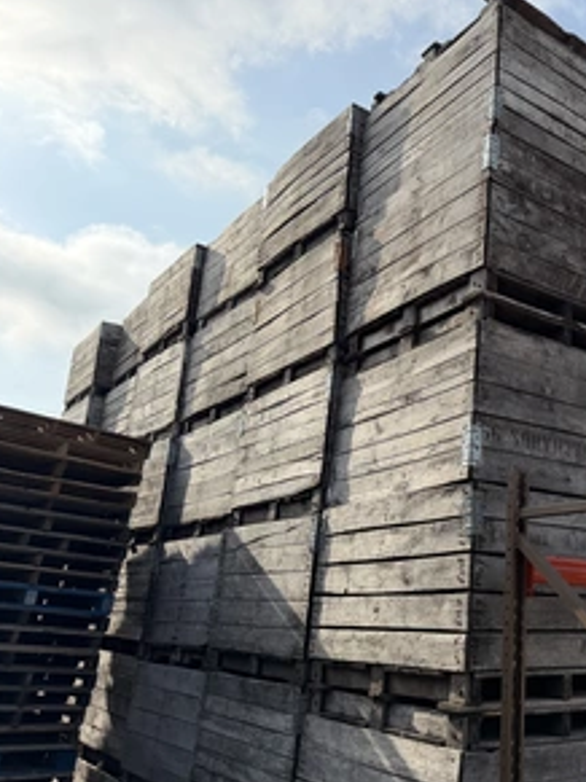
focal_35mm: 33
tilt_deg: +18.6
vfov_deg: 55.4
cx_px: 519
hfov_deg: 40.0
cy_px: 390
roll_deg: +0.6
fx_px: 745
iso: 125
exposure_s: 1/6173
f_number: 1.78
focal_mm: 6.76
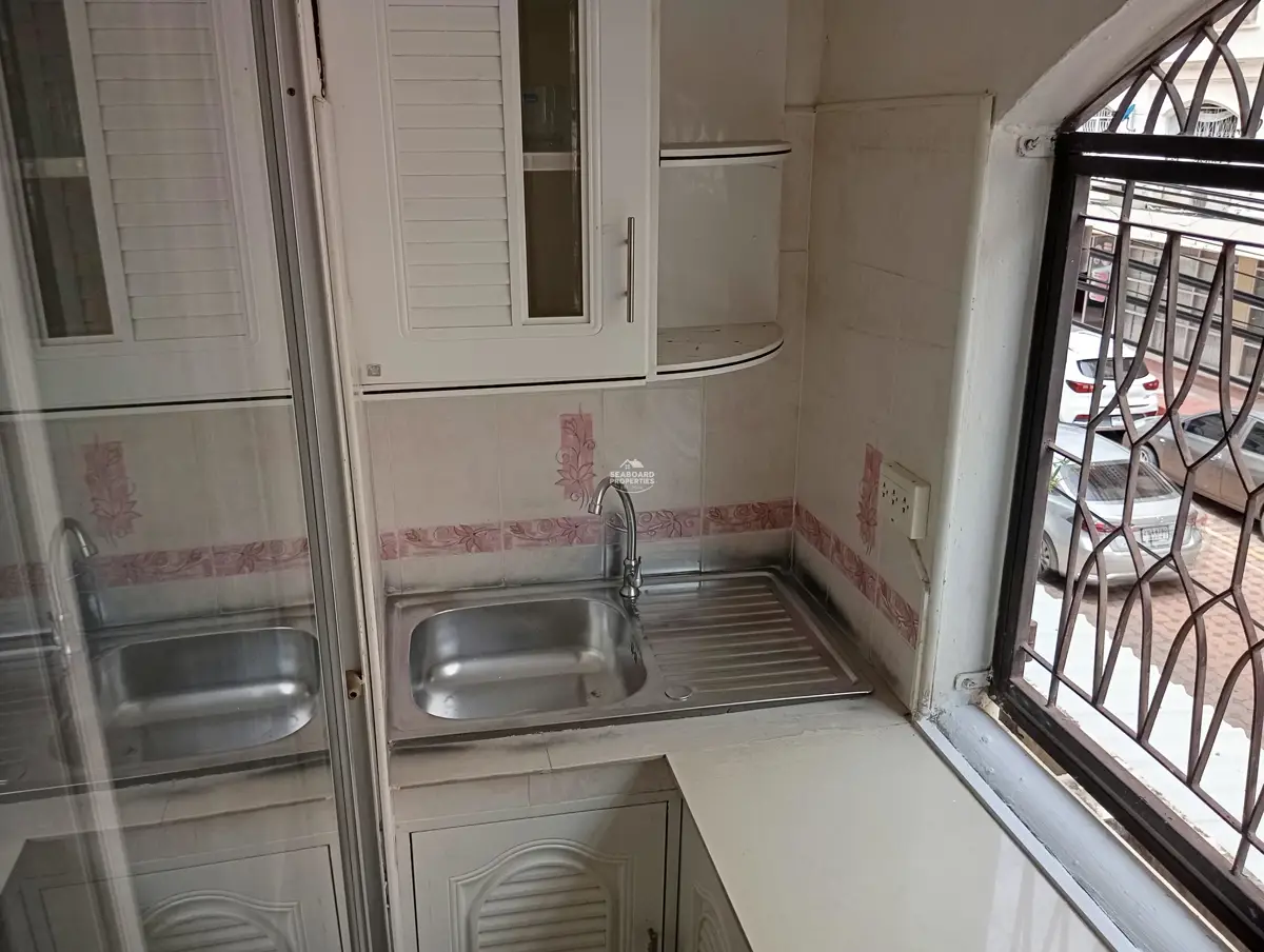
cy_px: 476
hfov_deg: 63.4
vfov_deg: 49.9
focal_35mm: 28
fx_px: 1024
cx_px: 632
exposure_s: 1/180
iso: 110
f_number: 1.8
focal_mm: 4.22
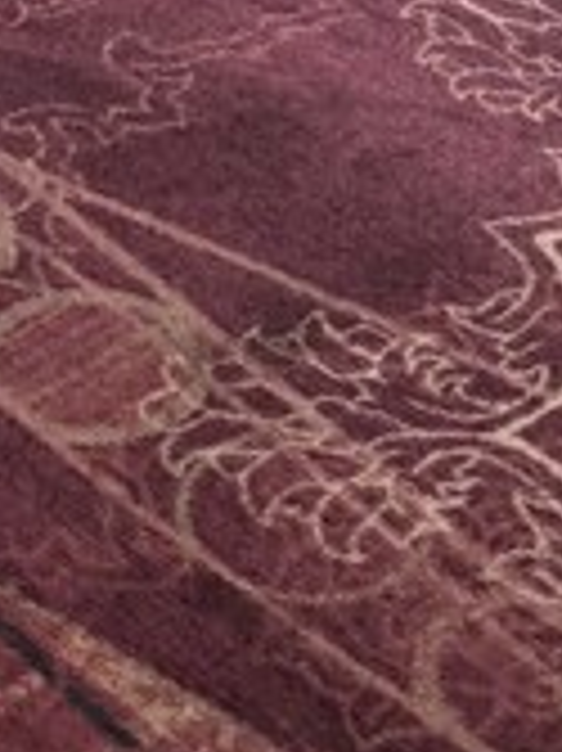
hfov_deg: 9.9
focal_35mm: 147
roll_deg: +2.6
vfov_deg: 10.2
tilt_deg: -4.8
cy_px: -1454
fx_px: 3186
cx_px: -148
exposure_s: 1/173
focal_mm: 6.76
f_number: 1.78
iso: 80
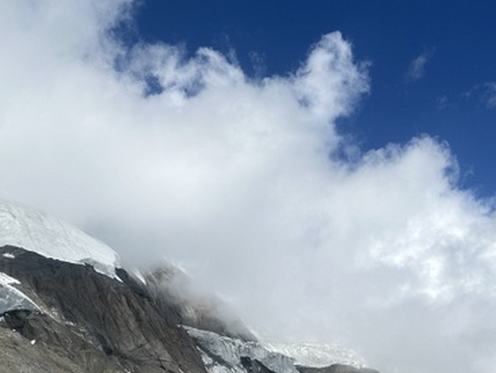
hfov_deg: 32.3
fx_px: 846
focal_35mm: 59
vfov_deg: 23.4
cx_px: 153
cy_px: 402
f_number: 1.78
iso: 80
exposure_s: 1/6211
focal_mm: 6.86
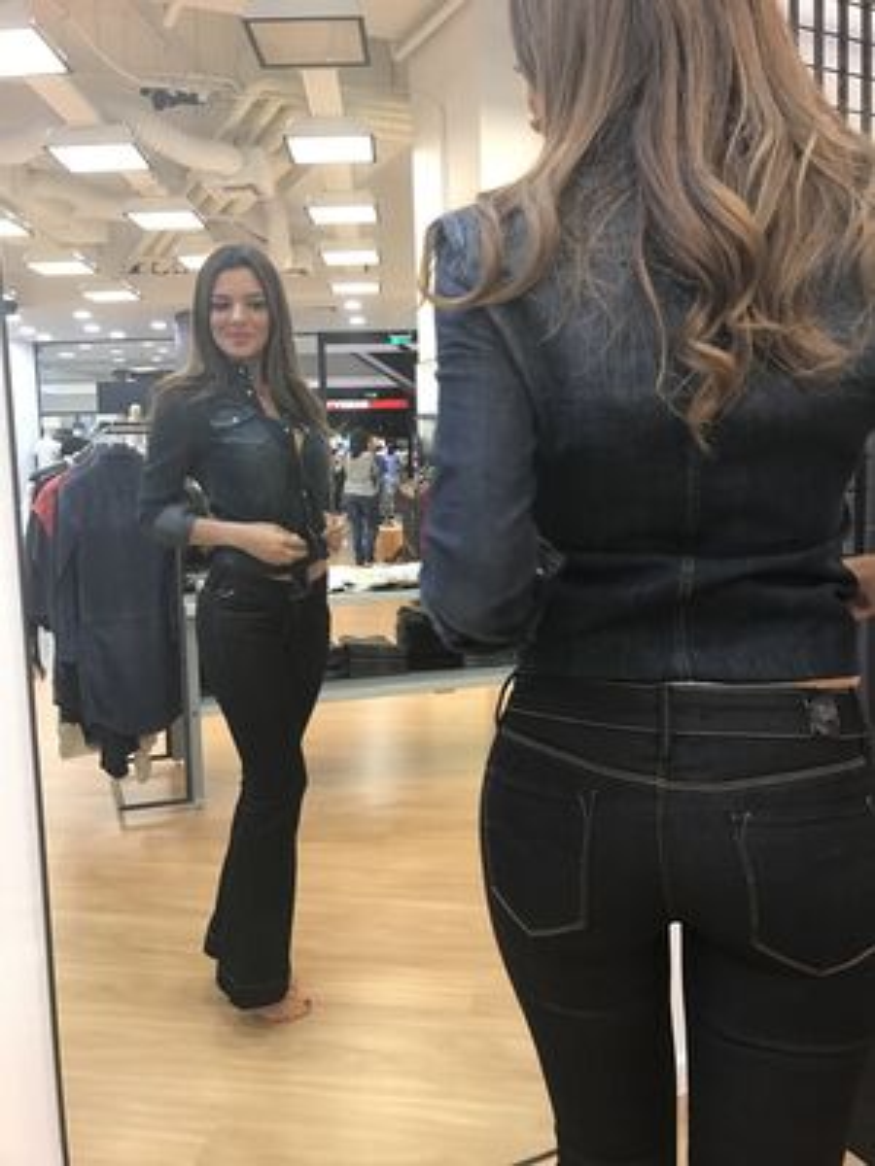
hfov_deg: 49.7
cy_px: 583
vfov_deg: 63.4
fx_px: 944
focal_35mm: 28
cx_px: 438
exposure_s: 1/20
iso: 40
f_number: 1.8
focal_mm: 3.99
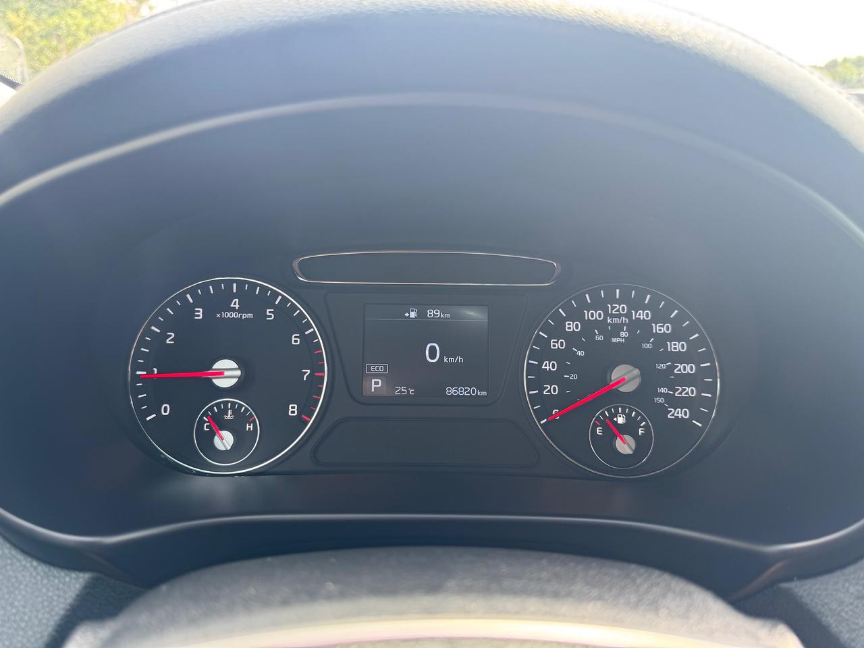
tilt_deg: -16.6
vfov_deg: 56.8
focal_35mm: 24
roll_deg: +0.9
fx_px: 599
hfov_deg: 71.6
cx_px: 432
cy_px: 324
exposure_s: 1/121
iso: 80
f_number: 1.78
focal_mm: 6.76
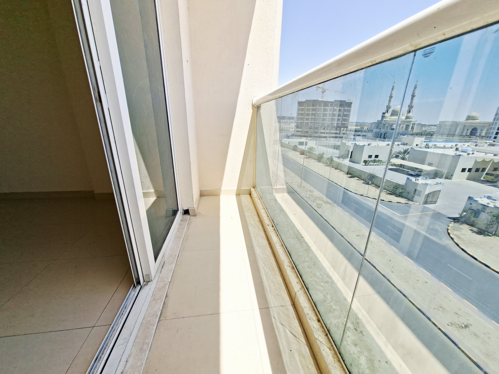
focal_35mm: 13
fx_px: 187
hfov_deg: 106.2
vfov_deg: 89.9
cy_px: 187
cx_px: 250
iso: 40
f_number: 2.2
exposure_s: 1/950
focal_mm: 1.74
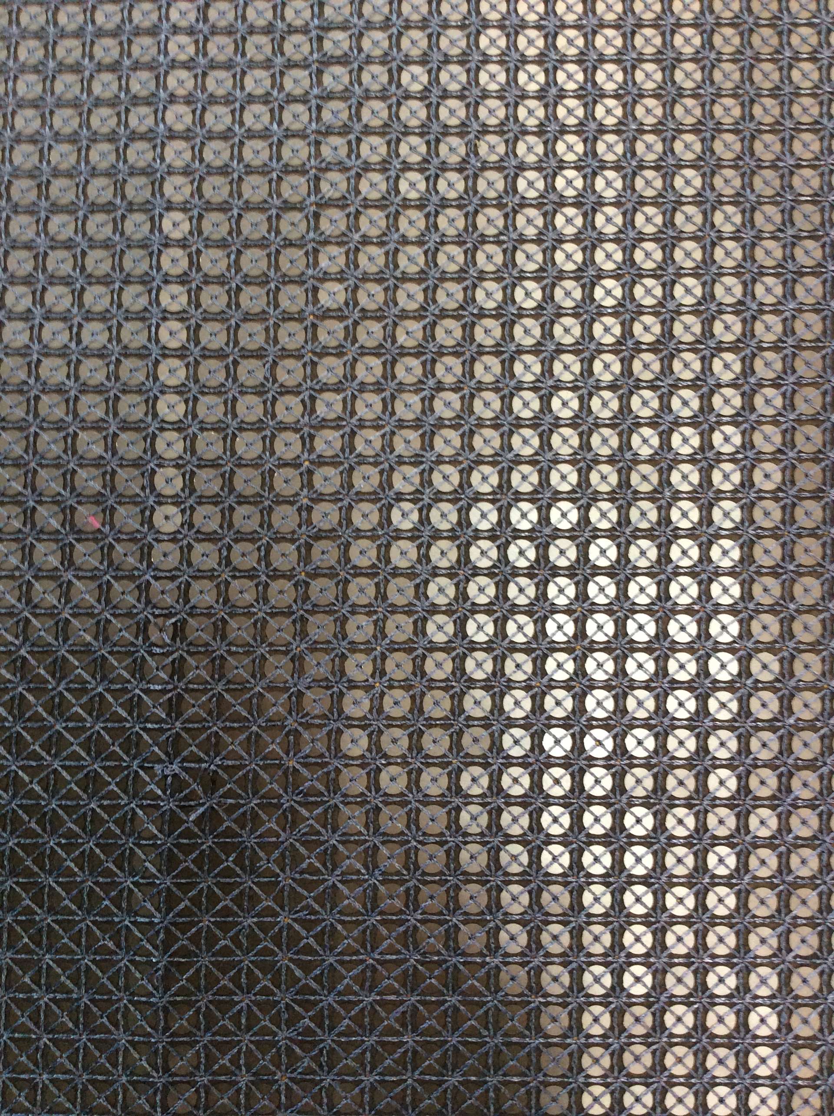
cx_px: 417
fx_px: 1031
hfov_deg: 44.1
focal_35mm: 32
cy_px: 558
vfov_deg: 56.9
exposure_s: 1/24
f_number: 2.4
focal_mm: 3.3
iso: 100
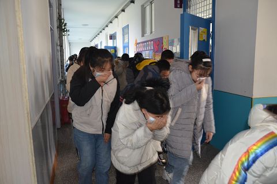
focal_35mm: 30
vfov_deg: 43.4
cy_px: 92
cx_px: 138
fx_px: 230
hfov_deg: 62.0
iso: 800
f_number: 3.5
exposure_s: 1/60
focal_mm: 20
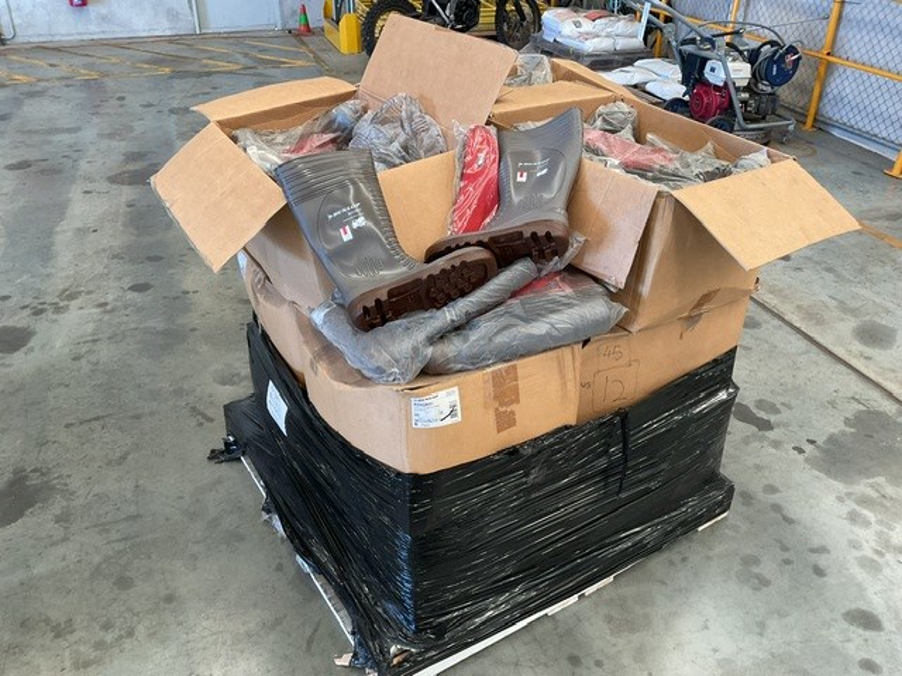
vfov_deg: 48.2
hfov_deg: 61.7
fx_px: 756
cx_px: 451
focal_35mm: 29
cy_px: 338
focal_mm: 3
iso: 64
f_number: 1.8
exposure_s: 1/60
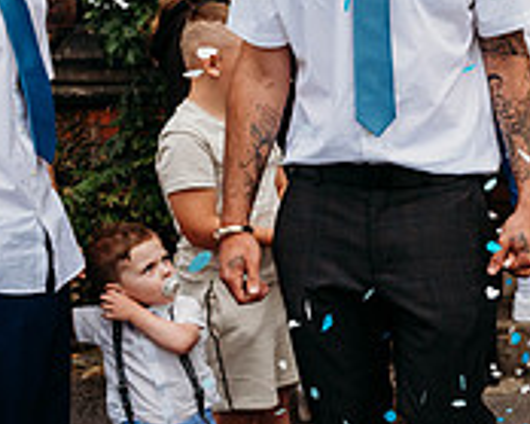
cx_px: 618
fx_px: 1176
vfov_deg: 20.4
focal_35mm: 75
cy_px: 159
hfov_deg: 23.4
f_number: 4
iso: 560
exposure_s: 1/1000
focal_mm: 24
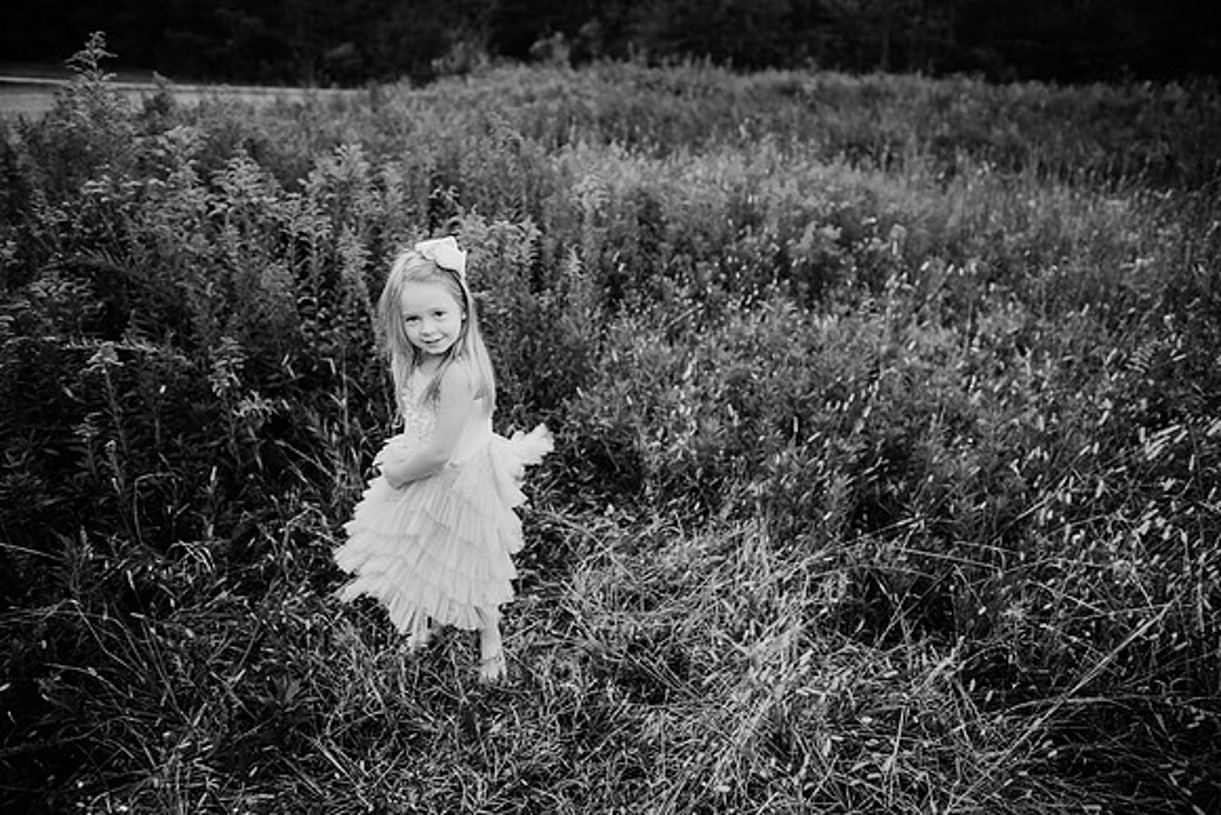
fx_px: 814
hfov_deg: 73.7
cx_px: 610
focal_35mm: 24
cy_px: 408
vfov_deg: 53.2
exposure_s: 1/400
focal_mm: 24
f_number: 2.5
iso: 250
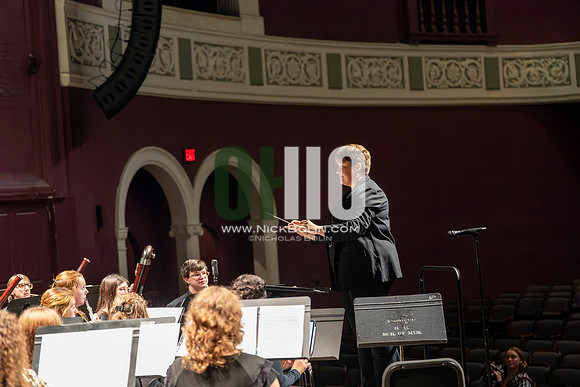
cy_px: 194
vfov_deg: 16.1
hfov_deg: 23.9
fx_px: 1370
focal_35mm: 85
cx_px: 290
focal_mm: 85
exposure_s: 1/640
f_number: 2.8
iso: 12800
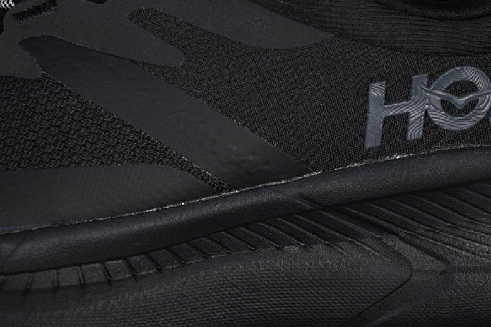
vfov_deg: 13.3
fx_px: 1405
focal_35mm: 103
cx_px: 227
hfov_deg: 19.8
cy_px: 137
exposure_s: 1/50
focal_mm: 50
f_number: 6.3
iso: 160
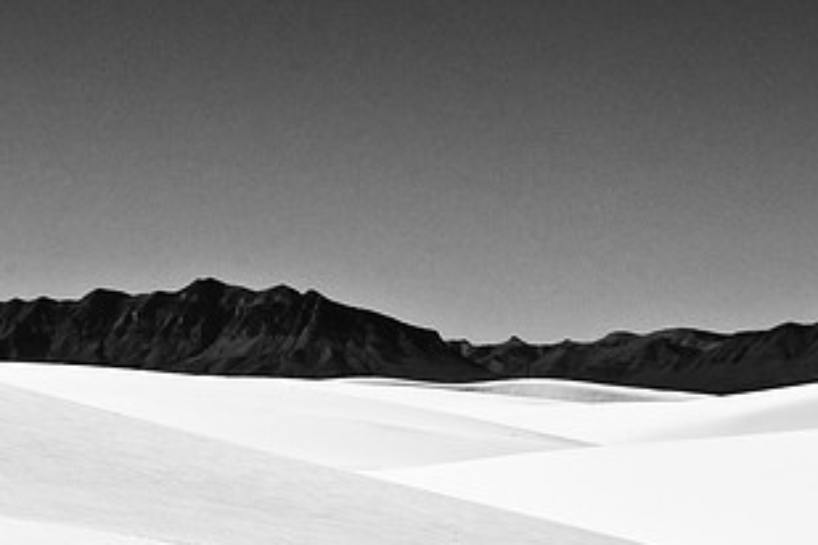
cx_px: 132
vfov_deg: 6.5
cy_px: 425
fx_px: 4793
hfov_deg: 9.7
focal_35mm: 211
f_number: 16
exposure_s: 1/500
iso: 200
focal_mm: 75
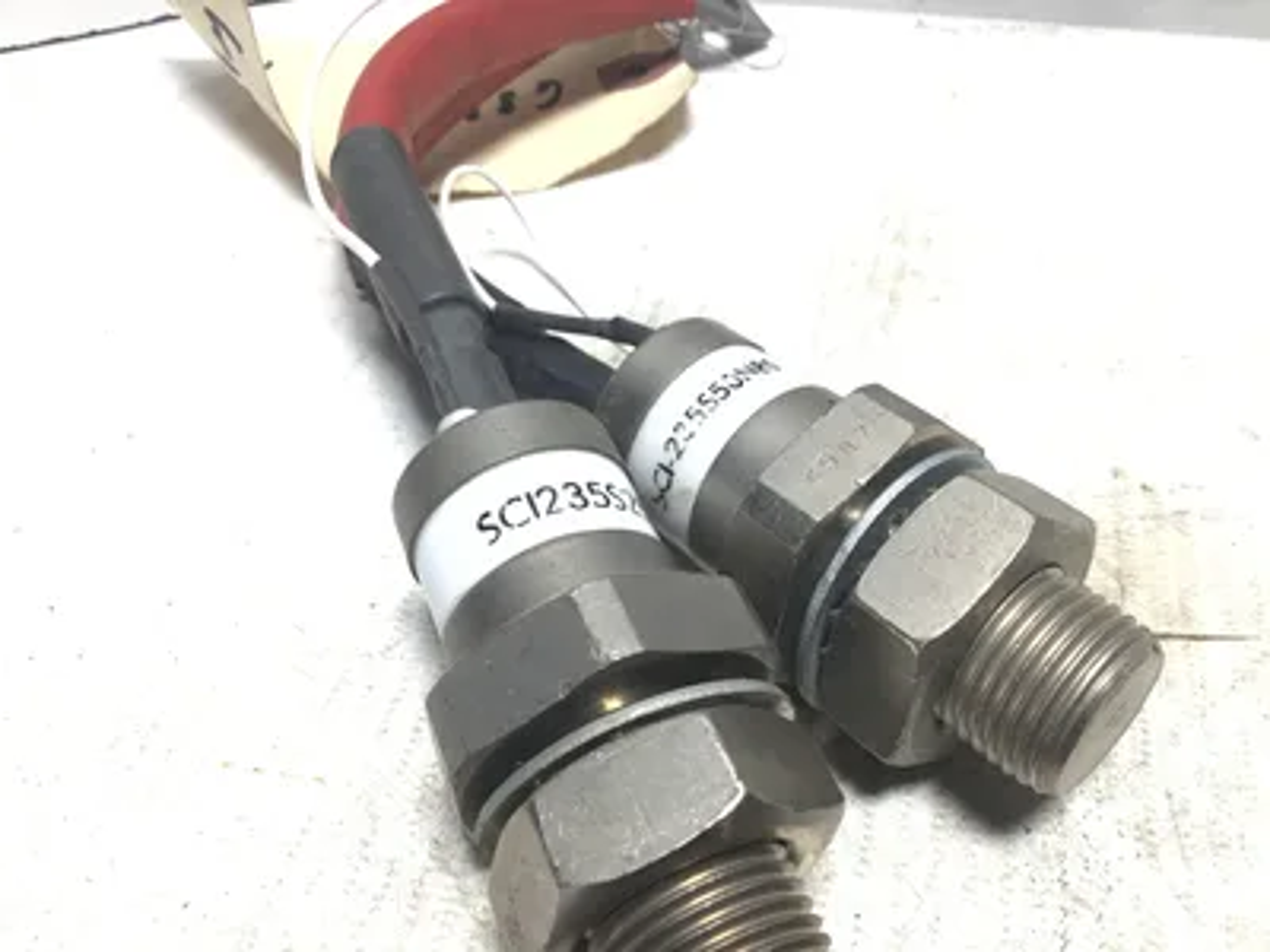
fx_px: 1137
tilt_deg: -47.3
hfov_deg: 58.4
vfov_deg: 45.4
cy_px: 476
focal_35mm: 31
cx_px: 635
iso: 25
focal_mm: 3.3
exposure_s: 1/60
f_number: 2.4
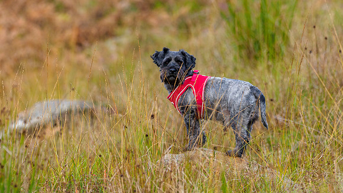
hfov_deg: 3.0
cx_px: 187
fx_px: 6475
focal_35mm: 712
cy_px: 53
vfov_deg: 1.7
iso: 640
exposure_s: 1/640
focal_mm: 300
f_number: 4.5
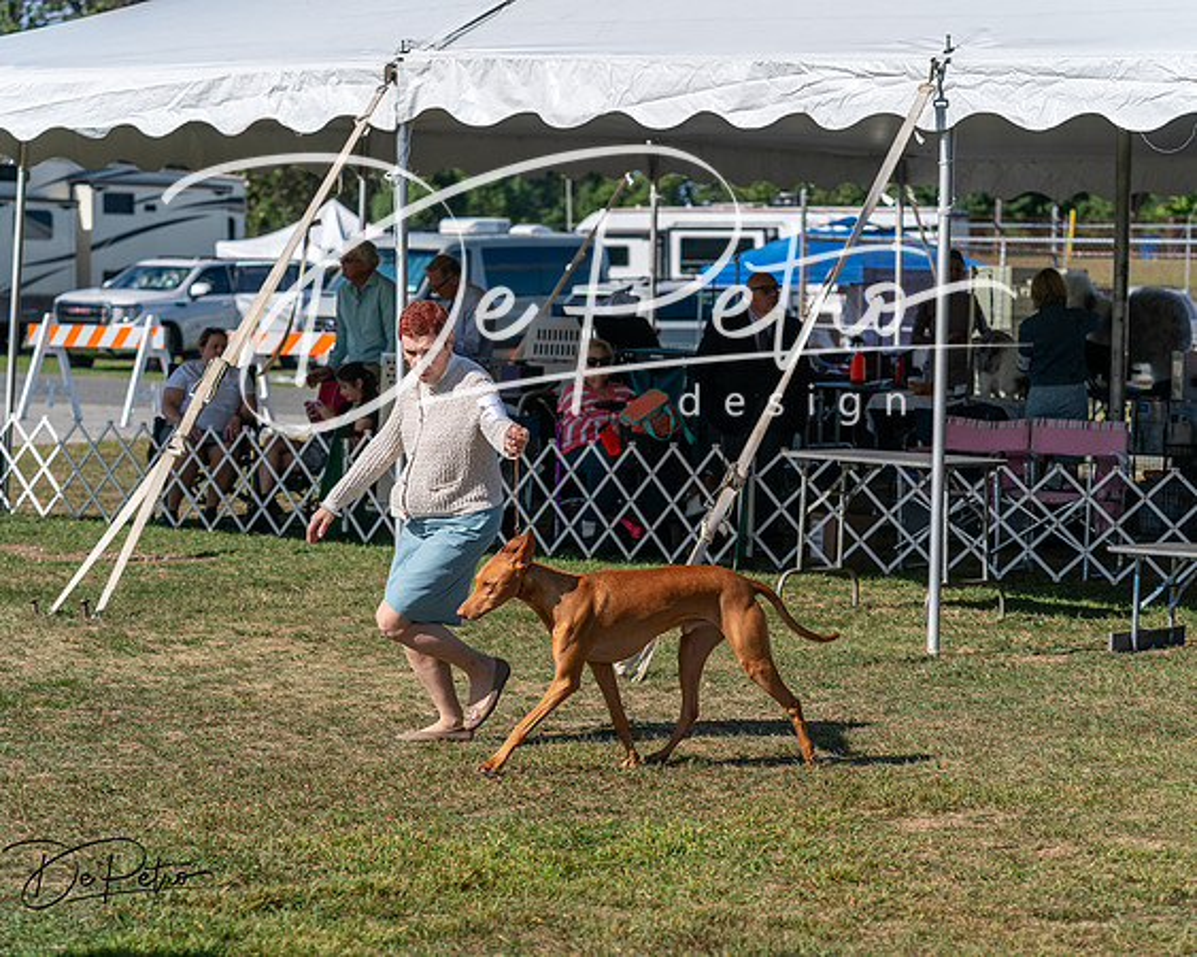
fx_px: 3909
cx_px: 598
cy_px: 478
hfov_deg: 17.4
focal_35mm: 110
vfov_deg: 14.0
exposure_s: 1/1250
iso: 100
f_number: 4.5
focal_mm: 98
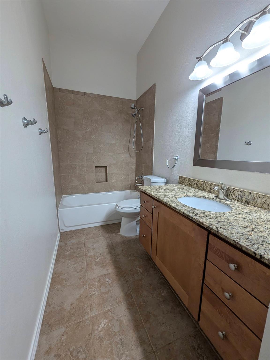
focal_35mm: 13
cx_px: 135
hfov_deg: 89.9
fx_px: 135
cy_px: 180
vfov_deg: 106.2
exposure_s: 1/60
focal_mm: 1.54
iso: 50
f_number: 2.2
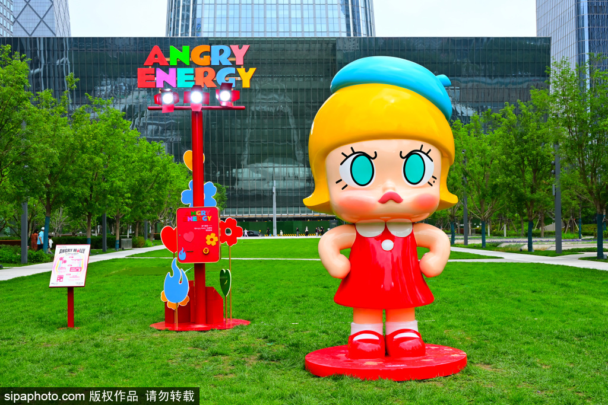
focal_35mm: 42
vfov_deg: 31.9
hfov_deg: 46.4
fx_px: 709
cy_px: 202
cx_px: 304
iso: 400
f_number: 8
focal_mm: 42
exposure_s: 1/500
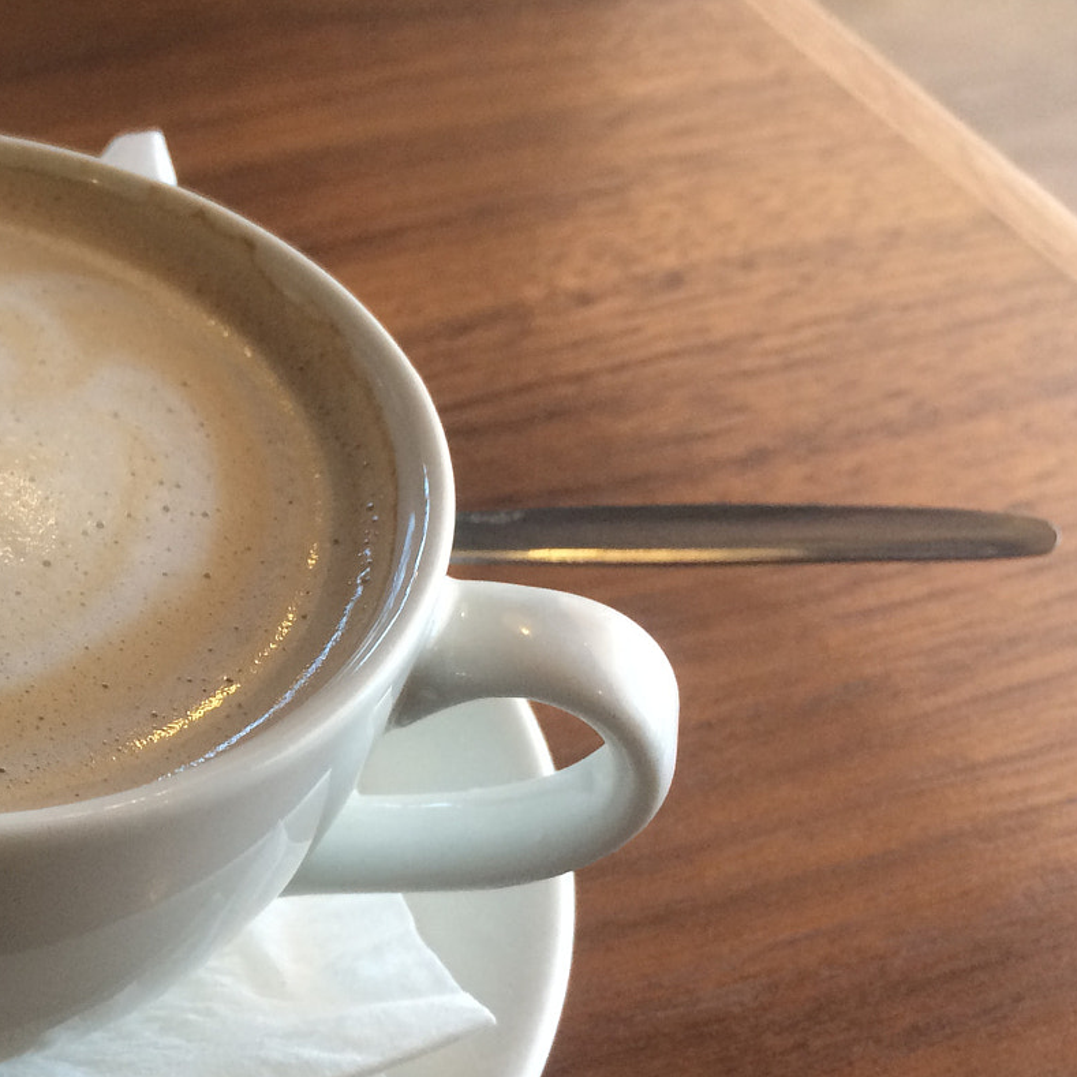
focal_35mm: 52
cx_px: 81
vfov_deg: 32.6
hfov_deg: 31.1
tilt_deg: -48.9
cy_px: 696
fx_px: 1830
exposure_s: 1/33
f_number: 2.2
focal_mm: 4.15
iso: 50
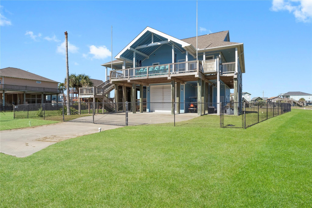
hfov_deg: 88.1
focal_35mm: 19
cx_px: 156
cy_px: 104
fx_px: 161
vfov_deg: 65.7
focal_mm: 18.6
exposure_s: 1/1000
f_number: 8
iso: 800
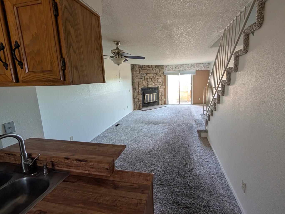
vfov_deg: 85.6
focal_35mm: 14
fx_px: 115
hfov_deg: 101.8
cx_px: 153
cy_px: 98
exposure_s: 1/63
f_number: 1.7
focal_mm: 2.02
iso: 134
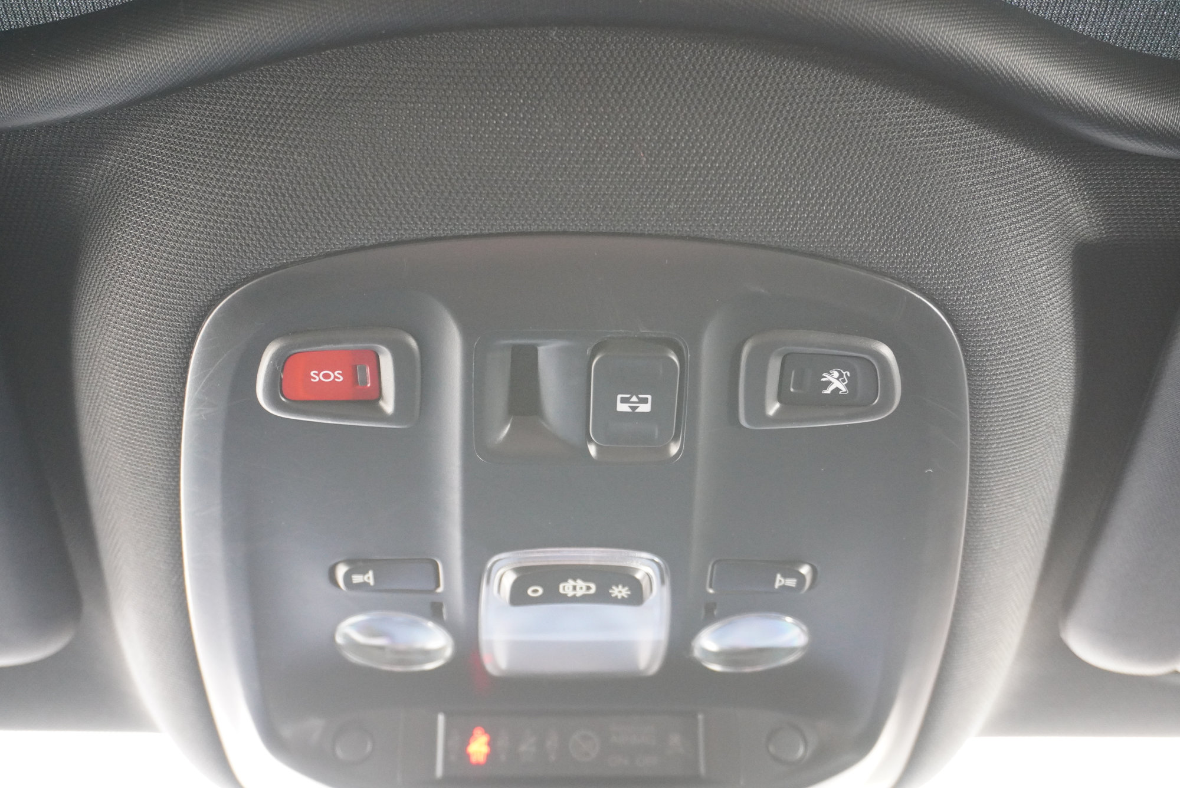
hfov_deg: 43.6
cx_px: 590
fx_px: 1476
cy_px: 394
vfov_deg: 29.9
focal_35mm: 45
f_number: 5
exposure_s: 1/50
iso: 4000
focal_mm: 30
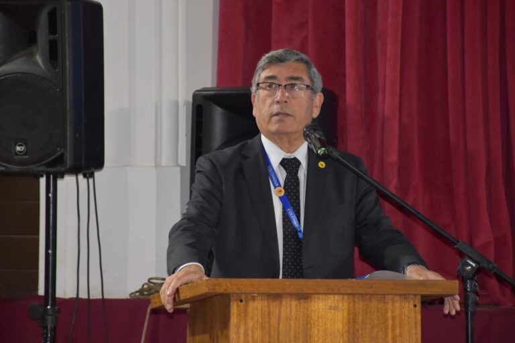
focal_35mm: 183
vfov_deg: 7.5
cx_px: 258
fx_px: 2618
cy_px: 172
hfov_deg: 11.2
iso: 1600
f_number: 5.6
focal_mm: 122
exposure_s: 1/125
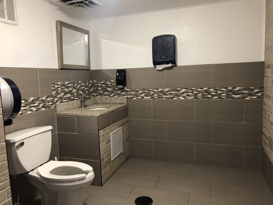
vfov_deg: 49.7
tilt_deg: -8.4
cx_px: 136
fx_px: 221
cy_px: 102
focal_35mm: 28
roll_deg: +2.7
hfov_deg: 63.4
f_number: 1.8
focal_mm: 4
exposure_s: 1/15
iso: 64
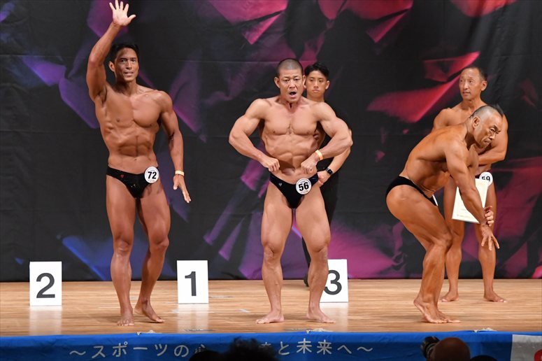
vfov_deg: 6.3
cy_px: 180
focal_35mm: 217
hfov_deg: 9.5
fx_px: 3266
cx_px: 271
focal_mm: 145
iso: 5600
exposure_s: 1/400
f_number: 5.6
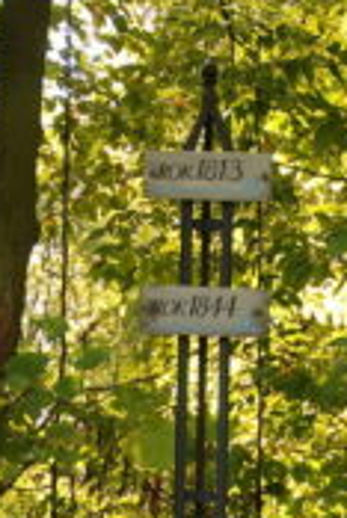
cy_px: 681
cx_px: 150
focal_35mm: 77
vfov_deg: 23.2
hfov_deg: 17.7
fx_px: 1111
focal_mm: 18
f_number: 3.5
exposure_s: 1/50
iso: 100
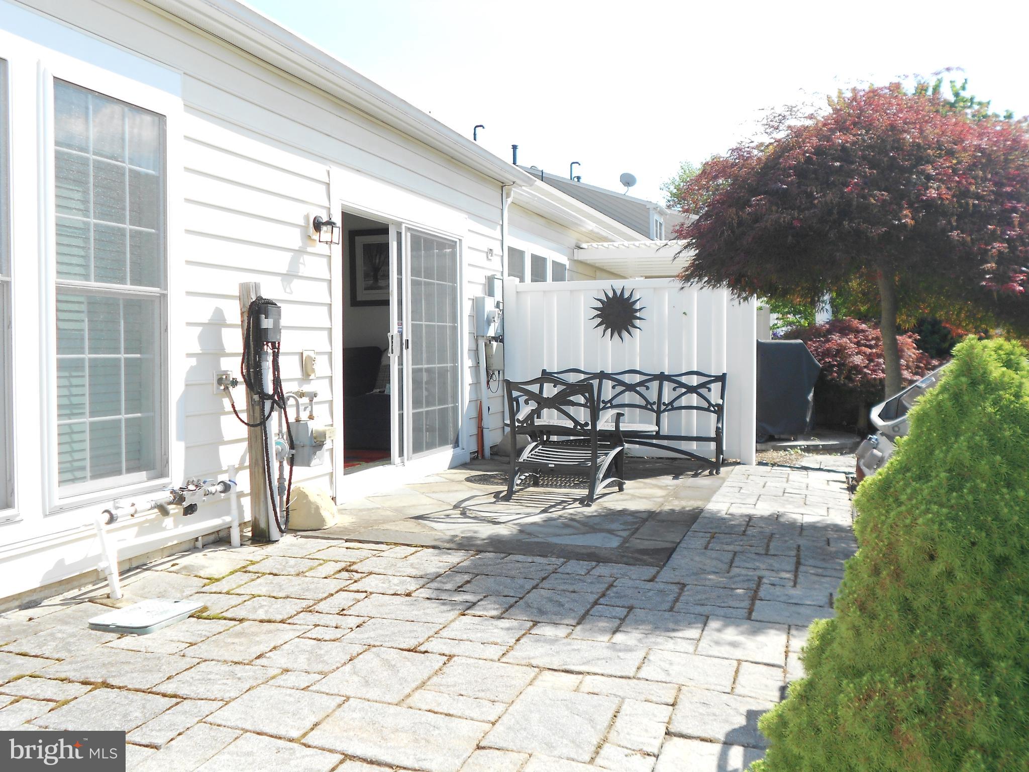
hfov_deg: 56.8
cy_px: 386
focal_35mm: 32
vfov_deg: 44.2
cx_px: 514
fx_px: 951
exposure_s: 1/320
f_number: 3.6
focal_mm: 5.8
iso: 80
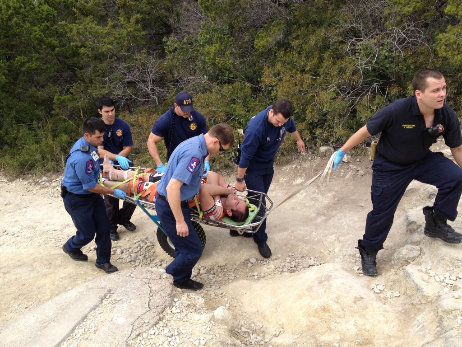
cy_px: 174
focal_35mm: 35
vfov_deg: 40.7
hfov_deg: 52.6
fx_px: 467
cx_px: 231
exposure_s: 1/516
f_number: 2.4
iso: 50
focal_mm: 4.28
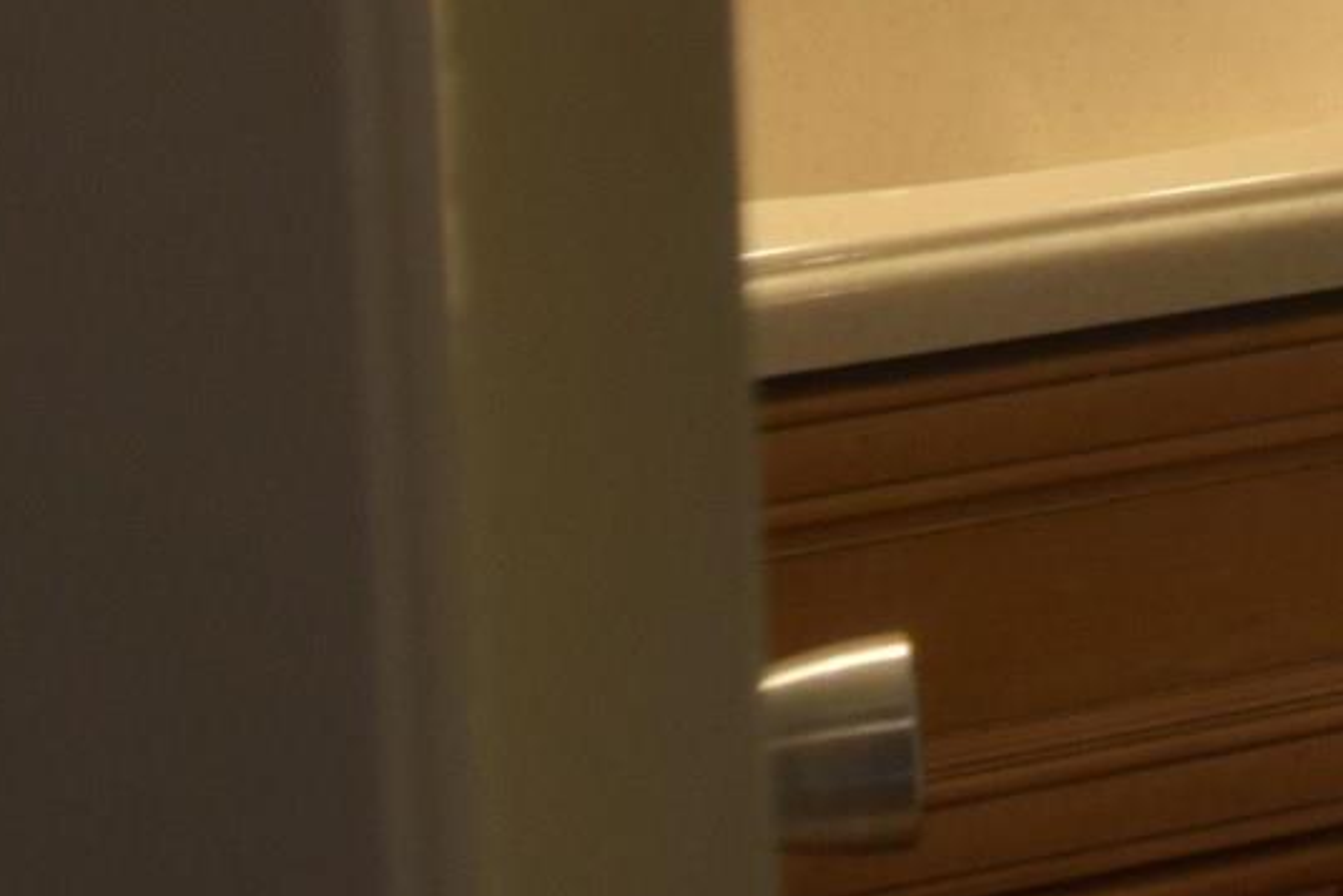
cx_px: 2636
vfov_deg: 8.3
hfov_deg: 11.9
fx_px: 5784
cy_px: -1072
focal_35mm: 155
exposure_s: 1/80
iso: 400
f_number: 4.5
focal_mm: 18
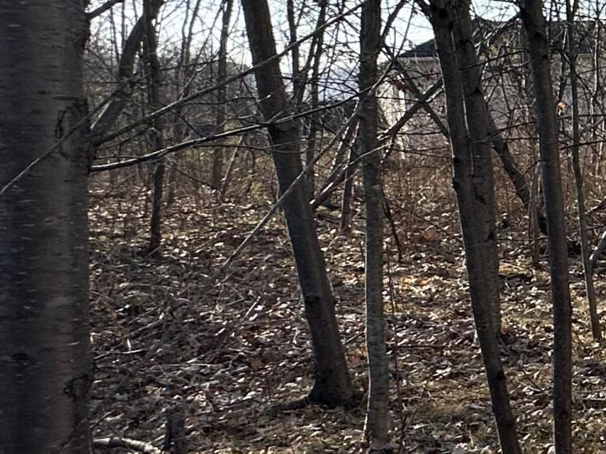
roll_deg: +2.6
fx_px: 1015
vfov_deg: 25.1
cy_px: 161
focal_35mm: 58
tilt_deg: -3.1
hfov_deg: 23.9
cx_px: 973
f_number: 2.2
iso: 40
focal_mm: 2.22
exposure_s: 1/1511
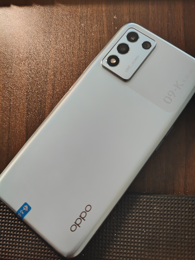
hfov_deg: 58.9
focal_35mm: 23
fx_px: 173
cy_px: 130
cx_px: 98
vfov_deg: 73.9
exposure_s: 1/33
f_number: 1.8
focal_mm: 5.25
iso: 2000
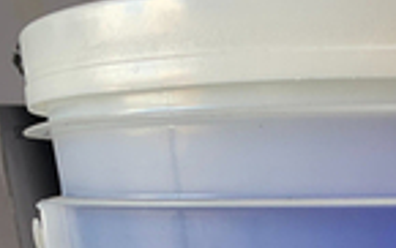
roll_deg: +1.7
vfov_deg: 14.2
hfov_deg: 25.9
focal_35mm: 76
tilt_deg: -20.5
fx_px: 821
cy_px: 504
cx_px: 382
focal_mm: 4.25
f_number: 1.8
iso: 64
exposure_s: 1/120
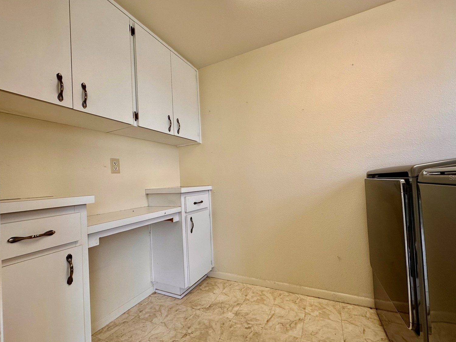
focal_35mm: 15
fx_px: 198
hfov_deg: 98.1
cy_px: 177
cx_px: 234
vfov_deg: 81.7
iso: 80
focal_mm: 2.22
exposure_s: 1/120
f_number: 2.2
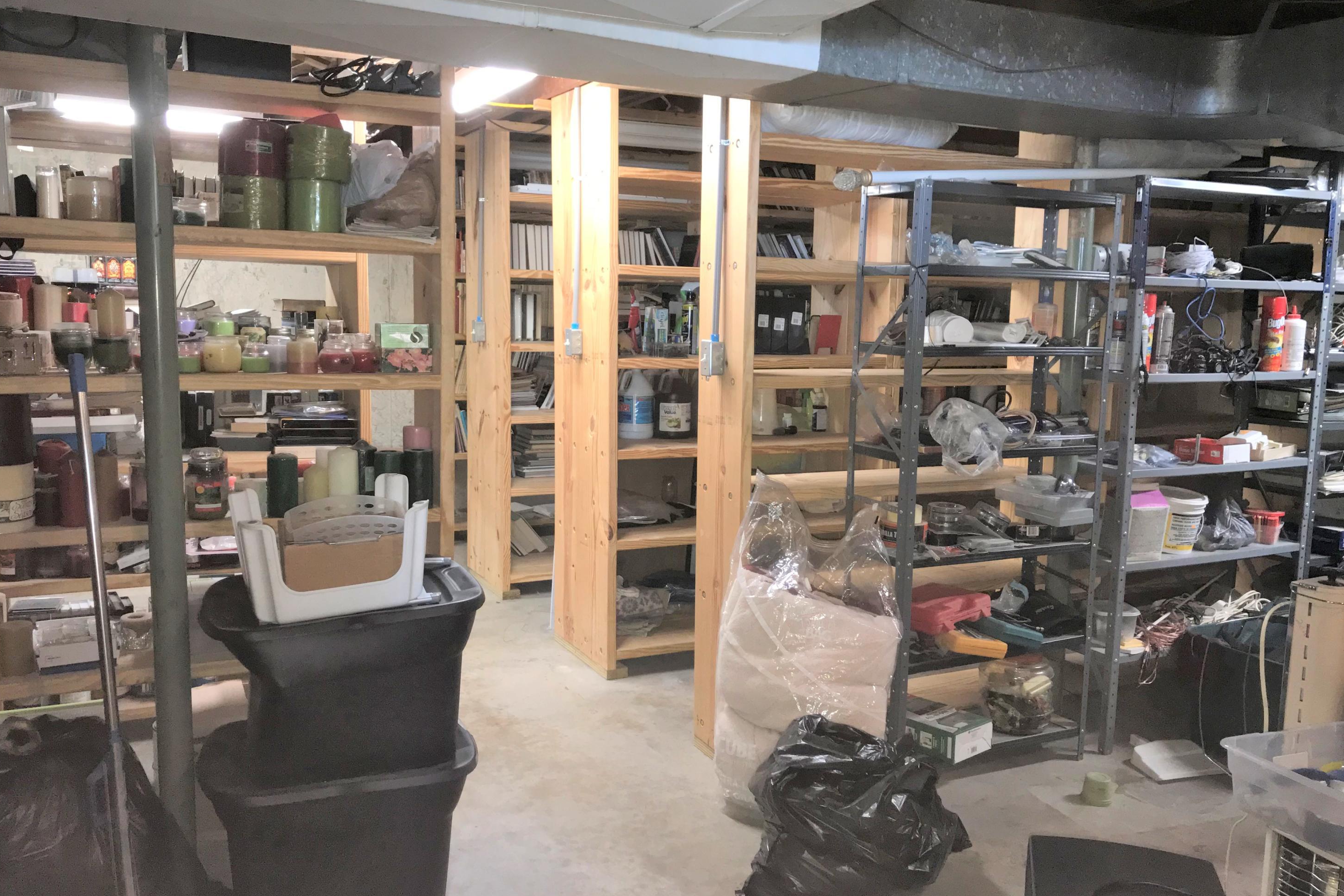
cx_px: 656
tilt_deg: -8.1
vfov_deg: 43.6
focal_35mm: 30
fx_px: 1120
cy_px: 459
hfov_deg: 61.9
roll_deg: +0.5
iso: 64
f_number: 1.8
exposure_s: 1/24
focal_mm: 3.99
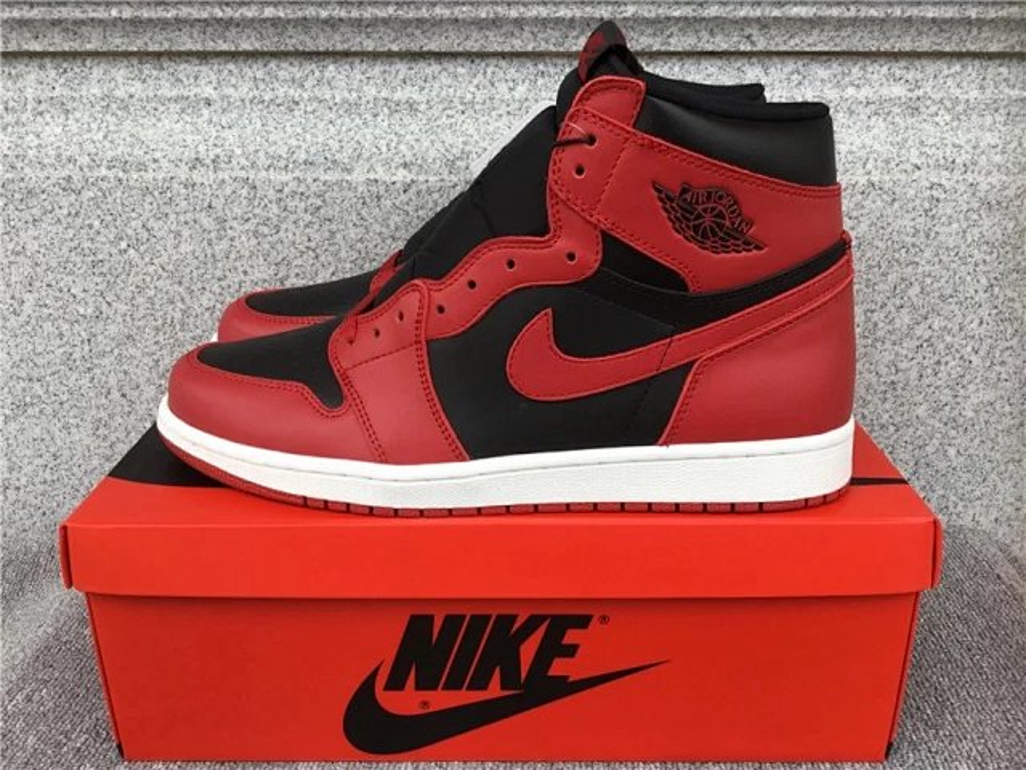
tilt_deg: -19.9
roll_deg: +0.3
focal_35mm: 31
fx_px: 919
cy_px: 385
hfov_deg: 58.4
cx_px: 513
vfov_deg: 45.4
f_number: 2.4
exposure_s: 1/100
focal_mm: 3.3
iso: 25
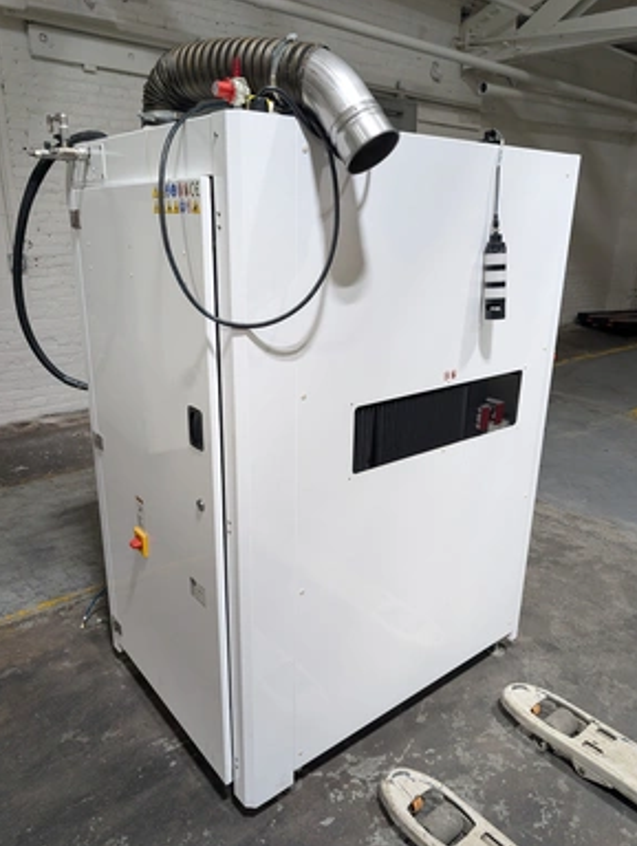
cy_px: 438
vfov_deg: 69.3
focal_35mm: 25
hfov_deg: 55.0
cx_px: 325
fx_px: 612
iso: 227
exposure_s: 1/169
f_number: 1.68
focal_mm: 6.9
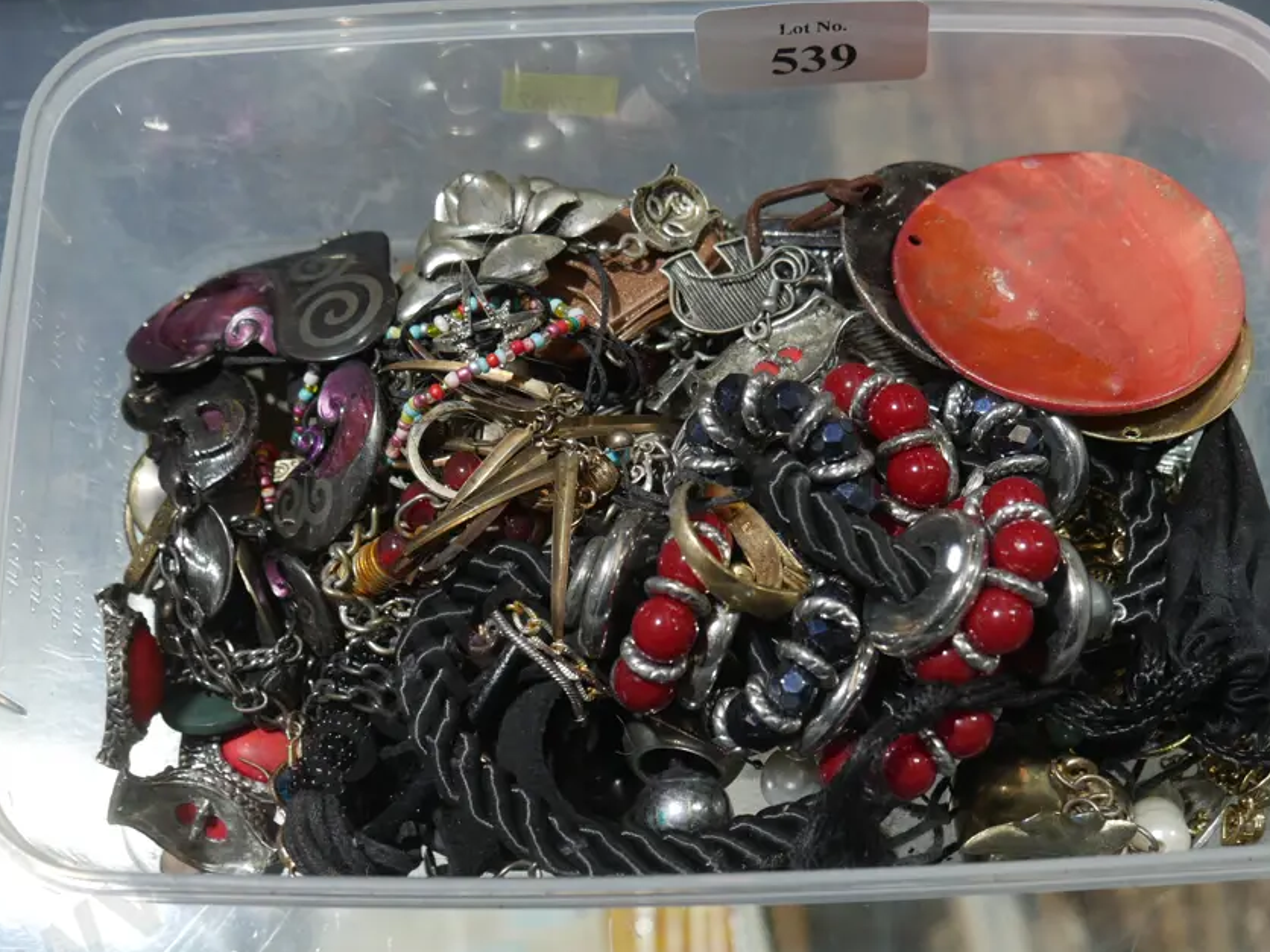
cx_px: 644
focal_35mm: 49
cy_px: 521
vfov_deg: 29.7
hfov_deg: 38.9
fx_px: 1798
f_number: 4.5
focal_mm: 20
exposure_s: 1/60
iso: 320
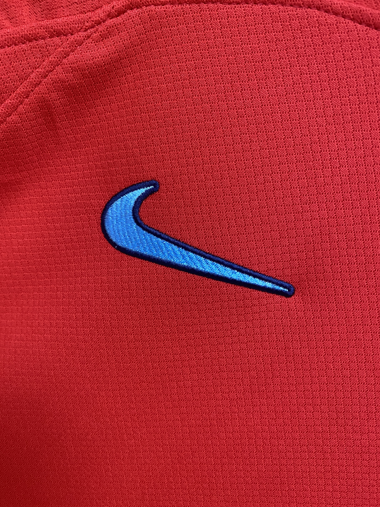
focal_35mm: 27
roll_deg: -42.6
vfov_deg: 65.3
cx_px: 184
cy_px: 255
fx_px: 395
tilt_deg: -11.6
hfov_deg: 51.3
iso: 320
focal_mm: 4.25
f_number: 1.8
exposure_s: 1/33
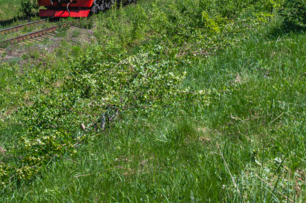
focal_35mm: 122
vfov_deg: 10.8
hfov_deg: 16.8
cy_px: -90
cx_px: 108
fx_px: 1035
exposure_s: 1/800
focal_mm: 36
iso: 100
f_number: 8
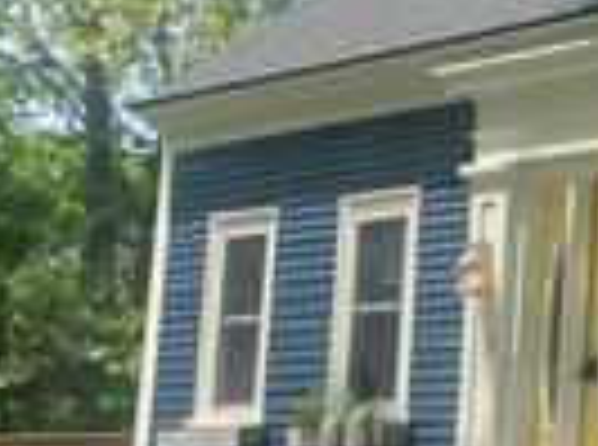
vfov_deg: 15.0
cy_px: 295
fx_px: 1688
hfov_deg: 17.3
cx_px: 994
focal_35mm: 98
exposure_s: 1/757
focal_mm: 4.25
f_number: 1.8
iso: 32
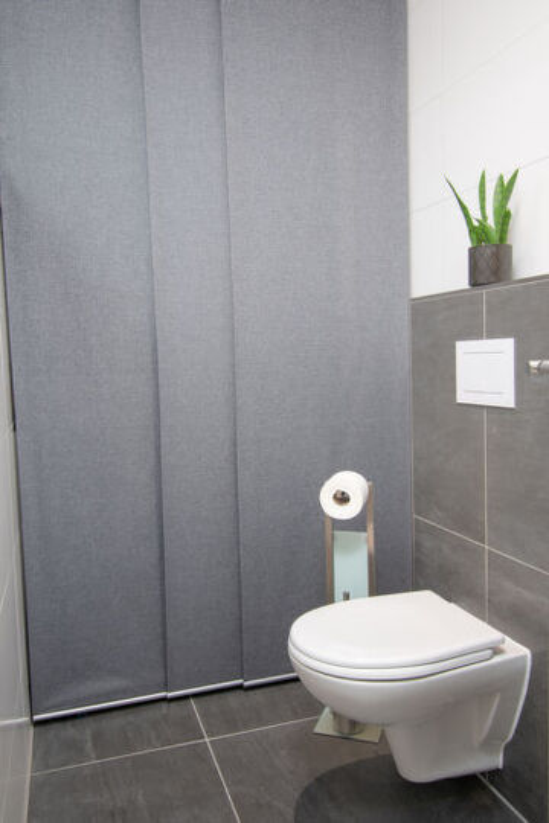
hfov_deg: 43.6
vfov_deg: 61.9
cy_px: 412
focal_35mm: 30
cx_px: 274
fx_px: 686
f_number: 6.3
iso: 100
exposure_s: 1/25
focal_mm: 20
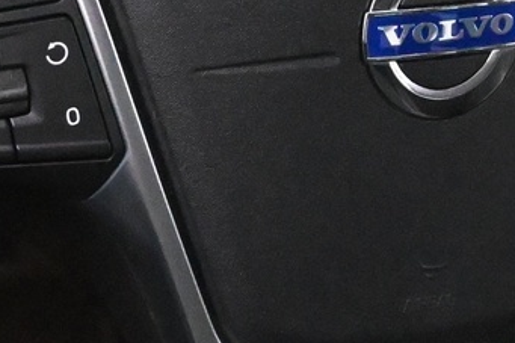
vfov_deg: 6.9
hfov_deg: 10.5
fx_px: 2805
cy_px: -62
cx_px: 325
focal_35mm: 196
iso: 11400
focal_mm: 27.5
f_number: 4.5
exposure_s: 1/60
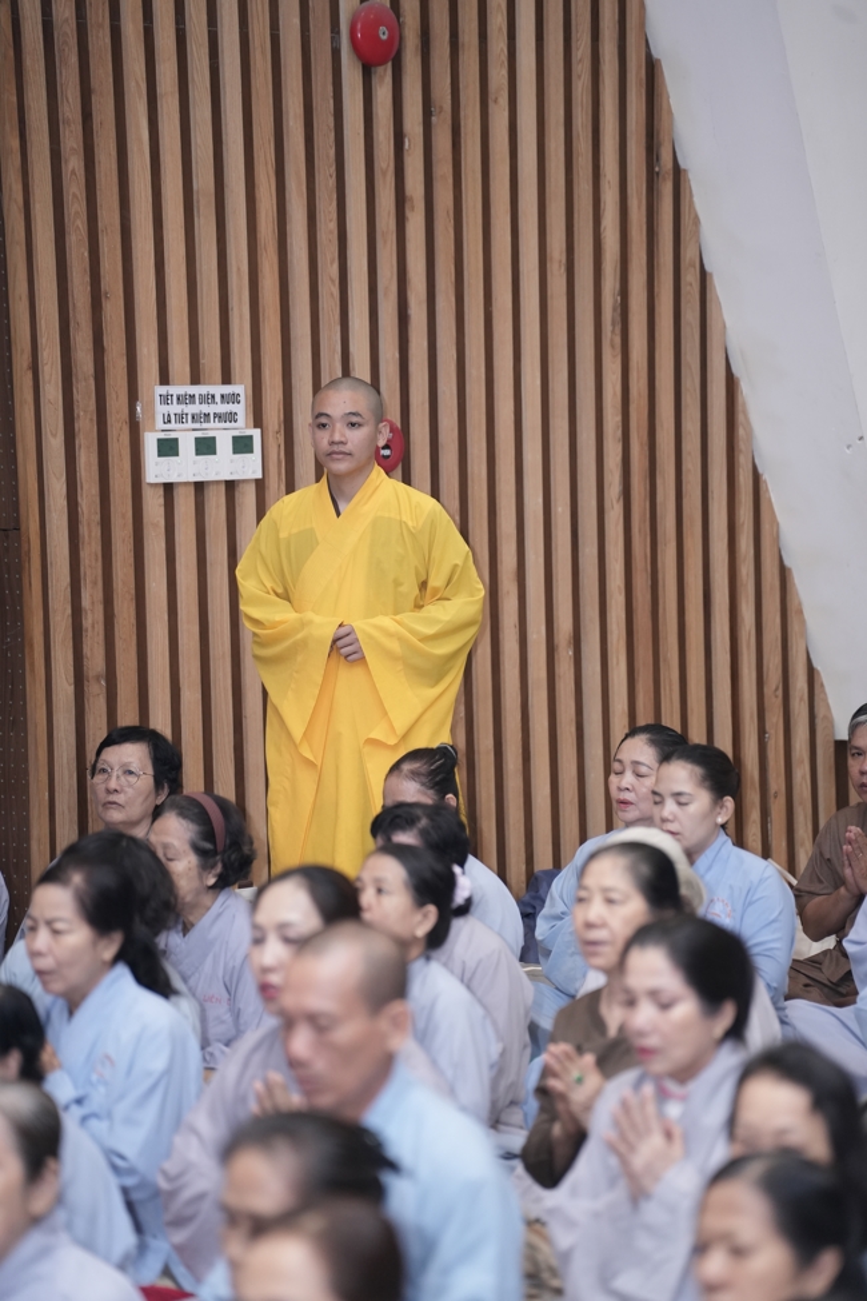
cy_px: 650
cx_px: 434
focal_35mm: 150
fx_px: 5418
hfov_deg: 9.1
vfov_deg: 13.7
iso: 2000
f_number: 2.8
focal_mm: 150
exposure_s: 1/200
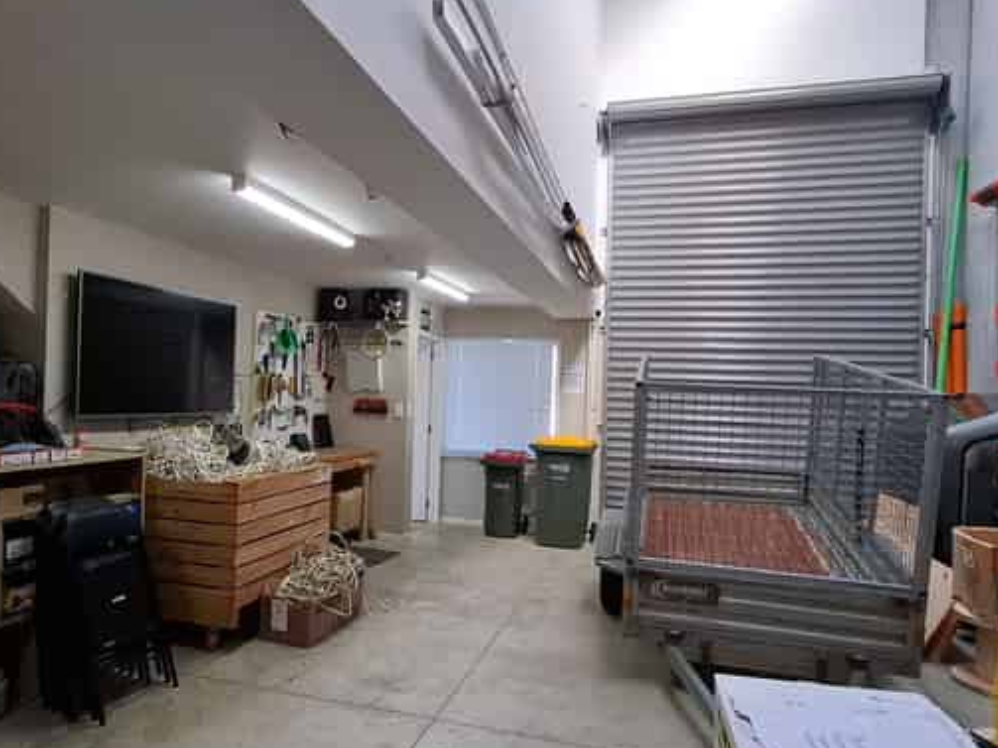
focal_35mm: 17
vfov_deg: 74.6
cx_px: 466
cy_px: 406
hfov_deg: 90.9
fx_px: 490
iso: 40
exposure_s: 1/50
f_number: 2.2
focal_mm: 1.74
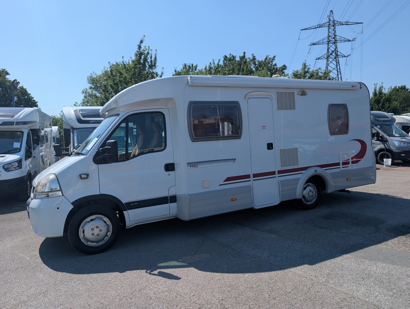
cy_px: 154
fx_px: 285
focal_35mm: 24
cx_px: 205
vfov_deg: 56.9
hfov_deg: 71.5
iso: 22
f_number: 1.68
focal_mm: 6.9
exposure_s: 1/1418
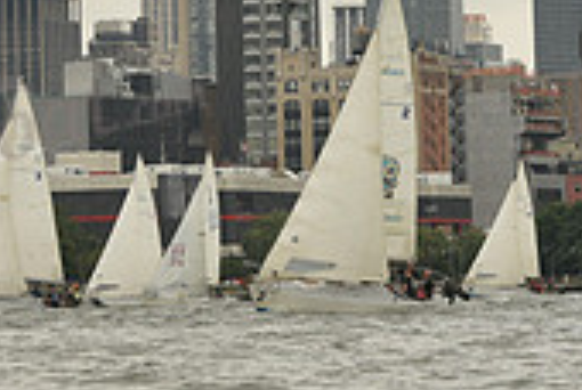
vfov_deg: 4.7
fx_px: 4745
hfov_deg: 7.0
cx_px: 387
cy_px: -80
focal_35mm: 293
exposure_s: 1/1250
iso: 320
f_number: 9
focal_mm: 86
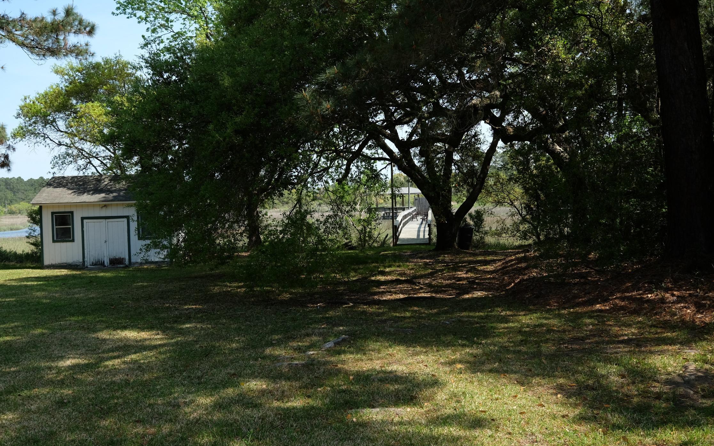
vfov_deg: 34.4
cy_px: 212
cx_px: 355
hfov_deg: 52.7
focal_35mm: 37
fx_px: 720
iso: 200
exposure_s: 1/350
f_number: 5.6
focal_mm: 24
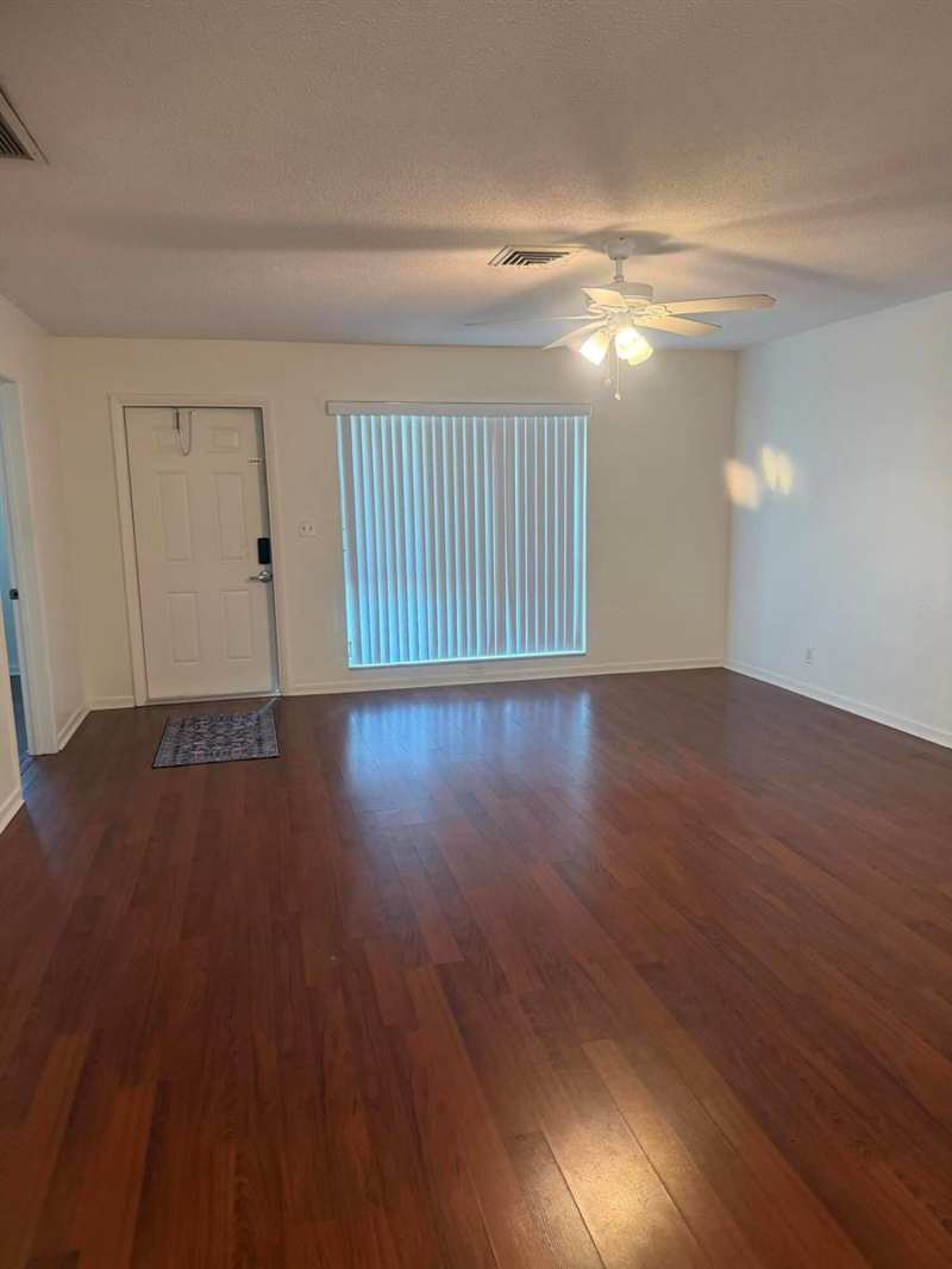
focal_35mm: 24
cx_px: 476
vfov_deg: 71.6
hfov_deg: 56.8
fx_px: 880
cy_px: 634
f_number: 1.78
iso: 250
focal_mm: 6.76
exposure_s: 1/60
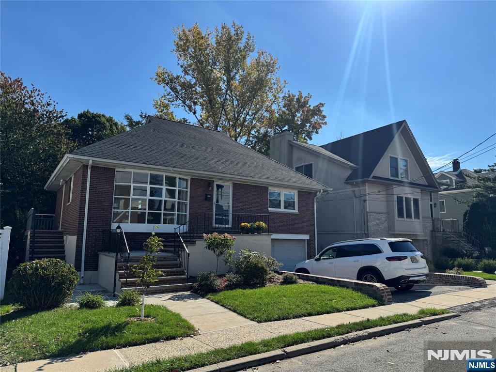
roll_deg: -1.6
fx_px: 344
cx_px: 248
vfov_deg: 56.8
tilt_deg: +10.2
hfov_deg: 71.6
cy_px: 186
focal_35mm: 24
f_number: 1.78
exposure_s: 1/5814
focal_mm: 6.76
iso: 80
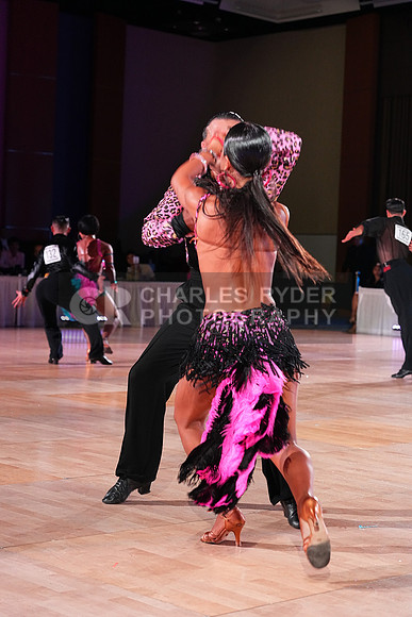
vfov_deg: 28.8
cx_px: 206
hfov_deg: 19.5
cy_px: 308
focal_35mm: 70
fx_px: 1201
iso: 4000
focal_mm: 70
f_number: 5
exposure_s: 1/200
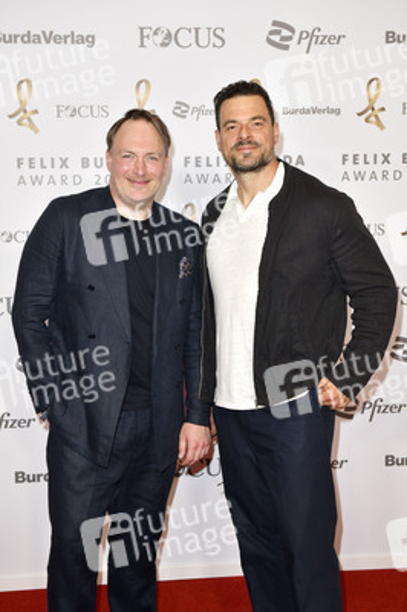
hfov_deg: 24.6
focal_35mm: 55
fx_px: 934
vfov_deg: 36.3
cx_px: 204
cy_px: 306
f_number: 6.3
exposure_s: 1/200
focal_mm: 55
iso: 640
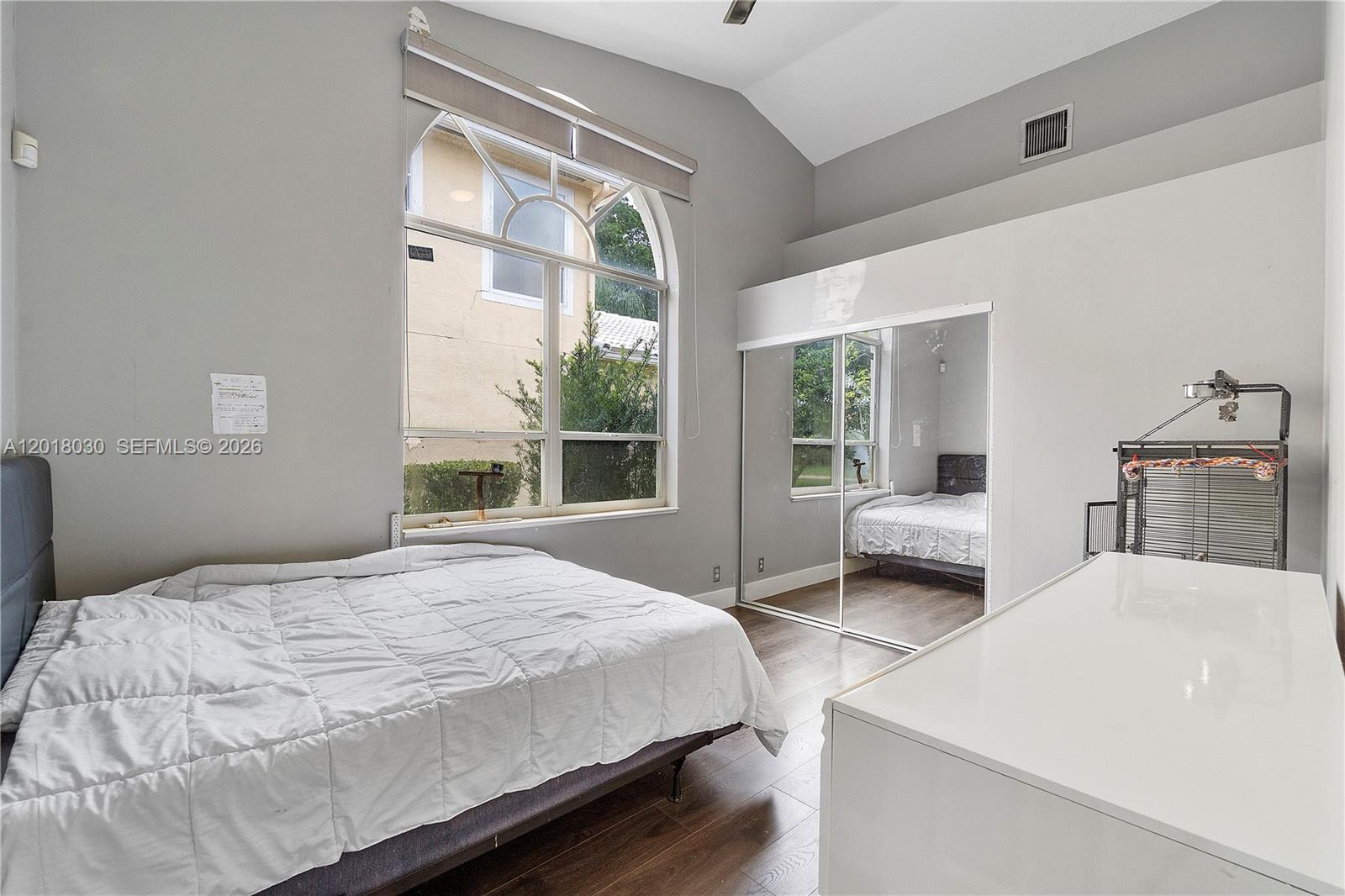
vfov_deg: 77.3
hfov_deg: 100.4
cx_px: 672
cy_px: 448
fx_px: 560
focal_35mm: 15
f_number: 11
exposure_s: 1/10
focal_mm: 10
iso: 160
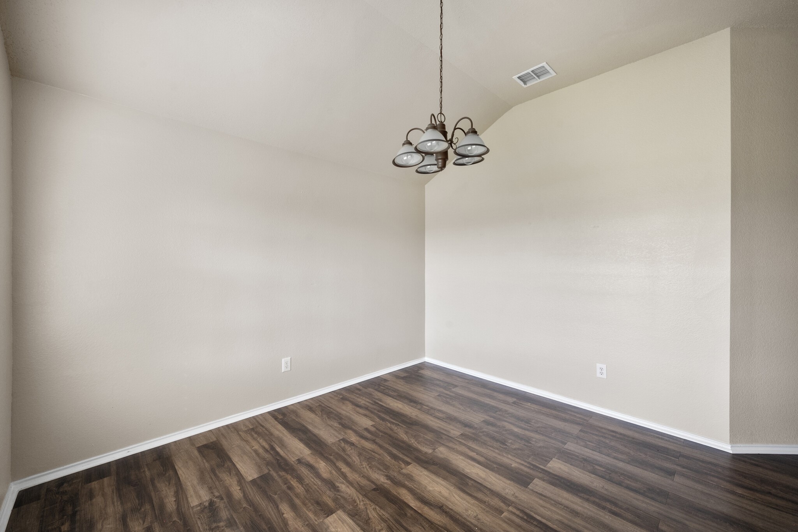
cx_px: 399
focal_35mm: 14
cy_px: 266
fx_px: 310
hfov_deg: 104.3
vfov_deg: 81.2
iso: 1600
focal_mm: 14
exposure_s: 1/6
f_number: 8
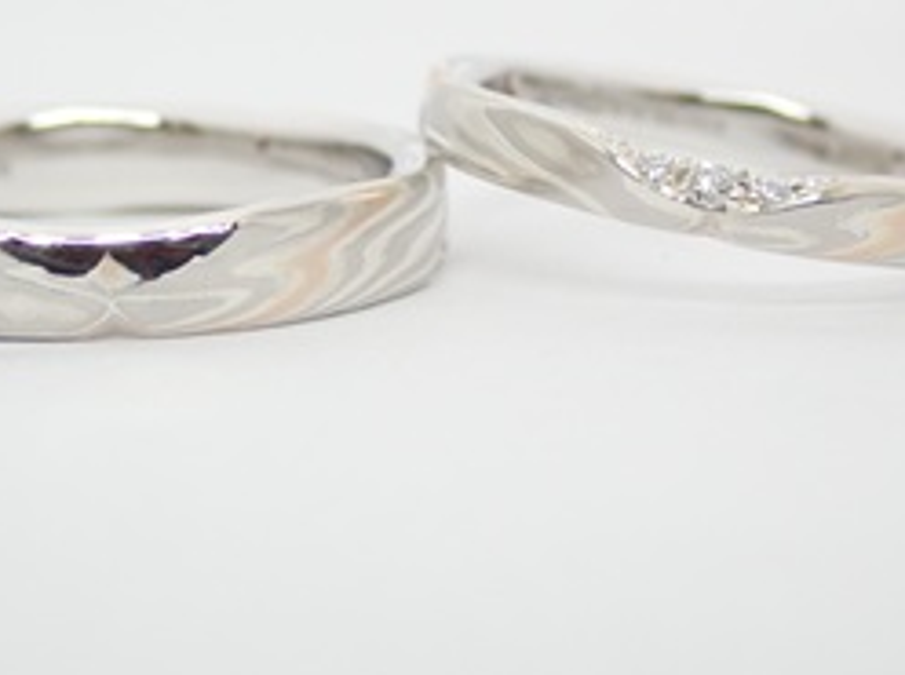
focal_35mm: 140
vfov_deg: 10.6
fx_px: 3653
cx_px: 390
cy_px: 235
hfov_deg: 14.1
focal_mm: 13.65
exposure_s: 1/100
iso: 200
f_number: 4.1
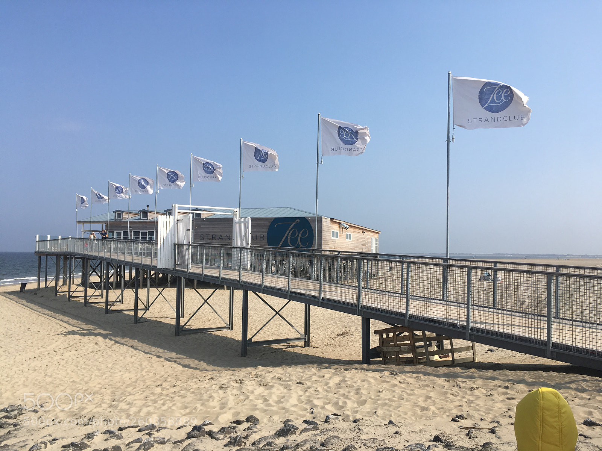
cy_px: 226
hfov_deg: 61.7
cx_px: 301
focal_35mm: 29
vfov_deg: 48.2
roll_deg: -0.9
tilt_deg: +0.5
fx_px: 504
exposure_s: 1/2137
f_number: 2.2
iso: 25
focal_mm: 4.15
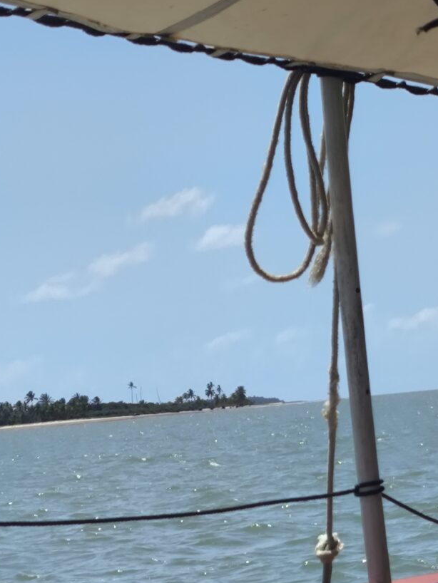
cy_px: 294
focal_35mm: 129
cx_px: 241
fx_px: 2175
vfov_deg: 15.3
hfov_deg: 11.5
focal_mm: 4.71
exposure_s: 1/1544
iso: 50
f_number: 1.7
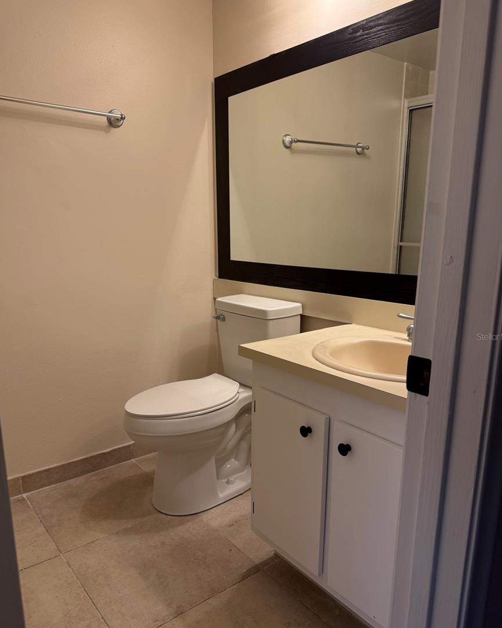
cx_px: 257
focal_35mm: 26
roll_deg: -1.1
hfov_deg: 54.9
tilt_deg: -13.1
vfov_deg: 65.9
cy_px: 336
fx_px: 483
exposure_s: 1/120
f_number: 1.78
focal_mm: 6.76
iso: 125
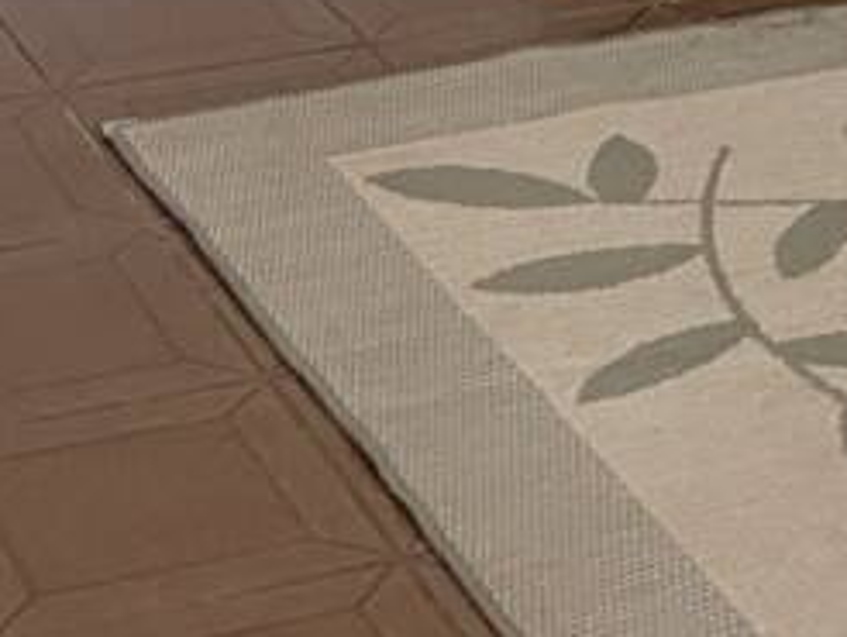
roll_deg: -5.3
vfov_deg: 8.4
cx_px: 1178
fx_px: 3723
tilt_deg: -3.3
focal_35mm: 152
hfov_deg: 12.5
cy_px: -1219
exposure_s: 1/60
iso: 200
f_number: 1.8
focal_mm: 4.25
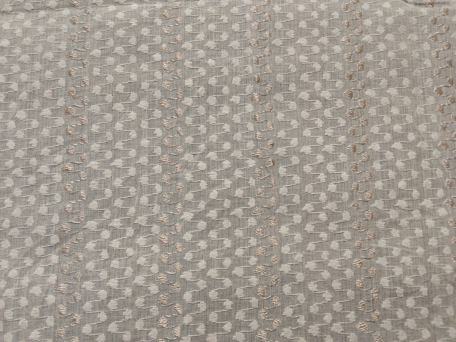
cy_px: 171
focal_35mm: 26
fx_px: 343
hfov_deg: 67.3
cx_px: 228
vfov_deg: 53.1
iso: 80
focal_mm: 2.78
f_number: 2
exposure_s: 1/100
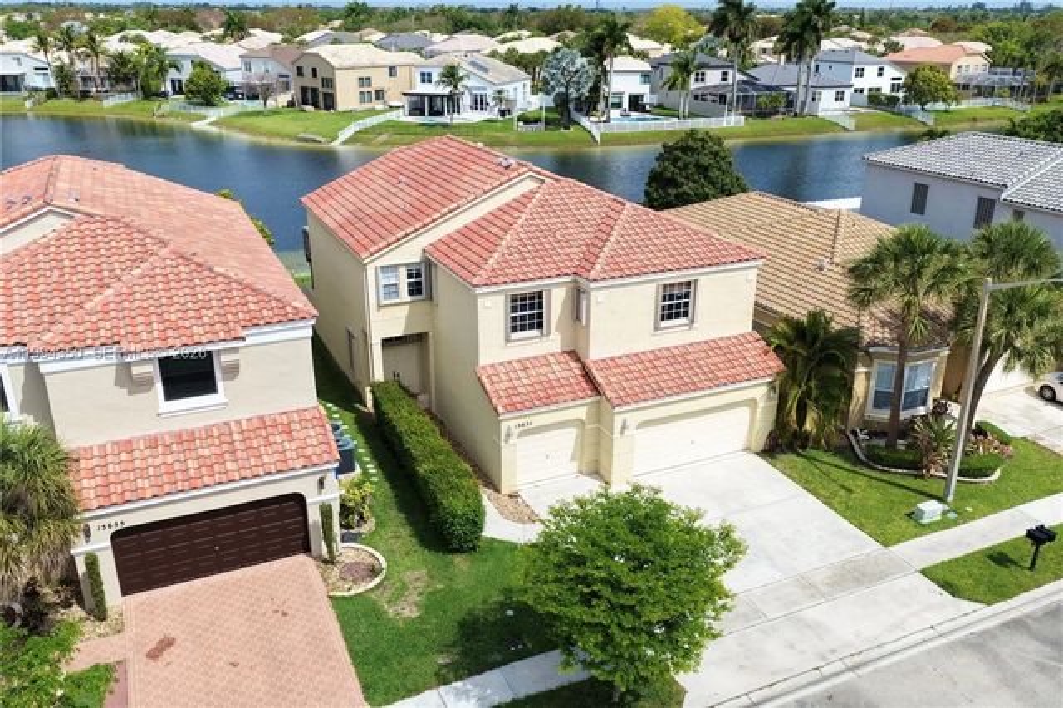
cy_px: 354
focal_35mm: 28
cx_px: 532
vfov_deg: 46.4
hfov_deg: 65.5
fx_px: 826
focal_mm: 14.45
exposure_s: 1/2000
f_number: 2.8
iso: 125
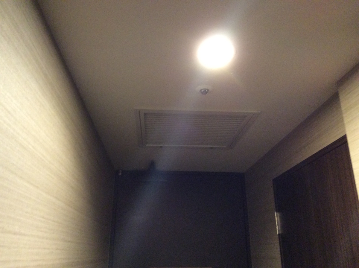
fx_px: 331
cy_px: 134
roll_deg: -1.1
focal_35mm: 32
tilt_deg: +20.0
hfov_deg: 56.9
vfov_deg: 44.0
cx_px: 180
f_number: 2.4
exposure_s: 1/15
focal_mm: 3.3
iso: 250
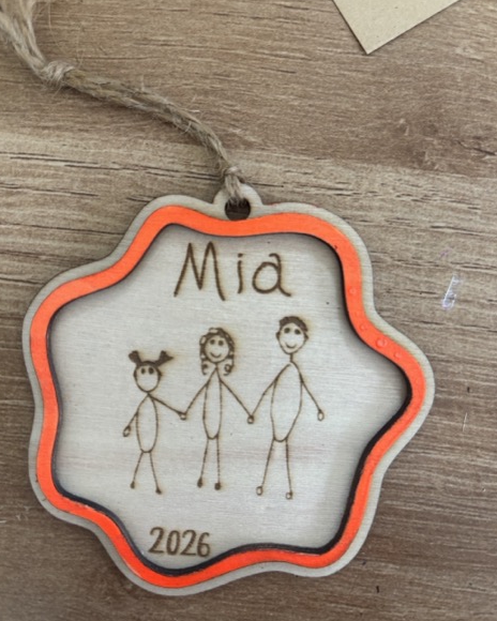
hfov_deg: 51.5
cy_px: 303
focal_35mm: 28
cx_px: 246
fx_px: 515
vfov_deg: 62.2
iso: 125
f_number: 1.6
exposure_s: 1/96
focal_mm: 5.96
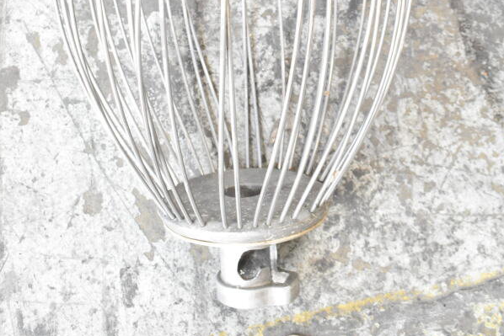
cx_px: 249
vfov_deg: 23.5
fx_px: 770
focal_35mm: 55
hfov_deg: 36.2
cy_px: -9
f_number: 6.3
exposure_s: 1/160
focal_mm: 24
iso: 1600
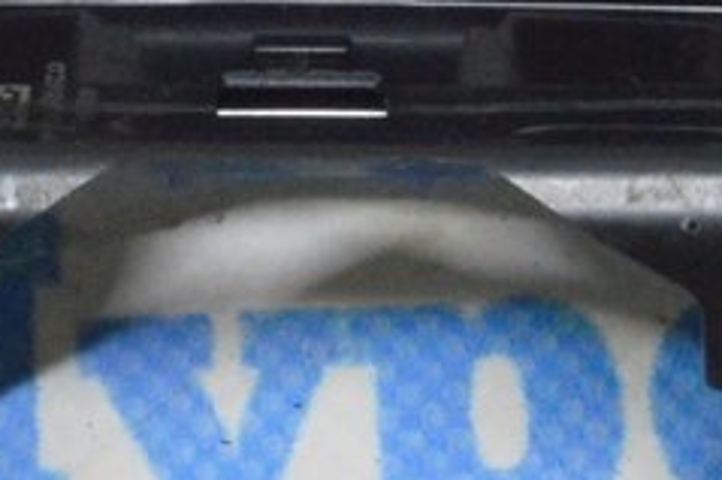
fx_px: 7097
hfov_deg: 5.8
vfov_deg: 3.9
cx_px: 245
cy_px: -300
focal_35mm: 354
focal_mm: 55
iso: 6400
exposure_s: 1/20
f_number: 20
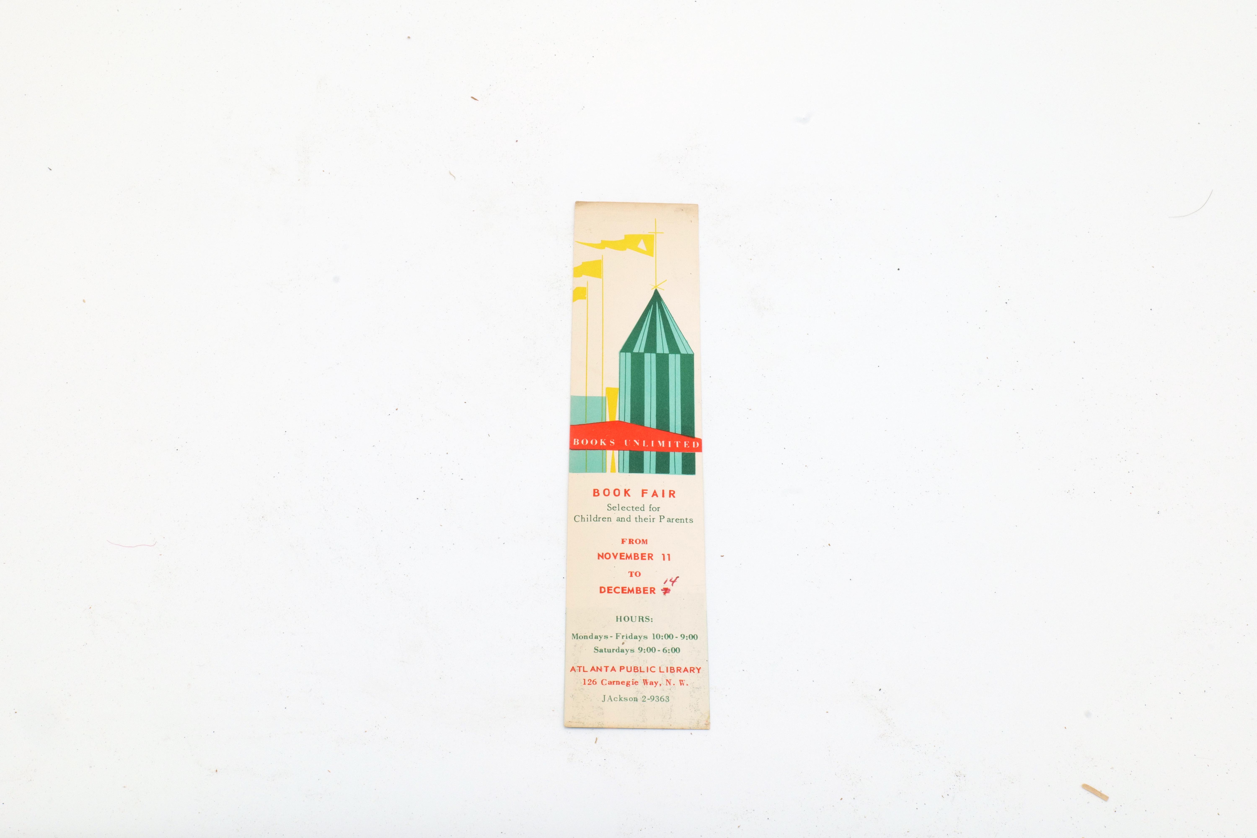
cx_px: 628
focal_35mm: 50
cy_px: 419
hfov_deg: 39.6
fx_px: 1746
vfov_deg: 27.0
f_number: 22
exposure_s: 1/80
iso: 2000
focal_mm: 50
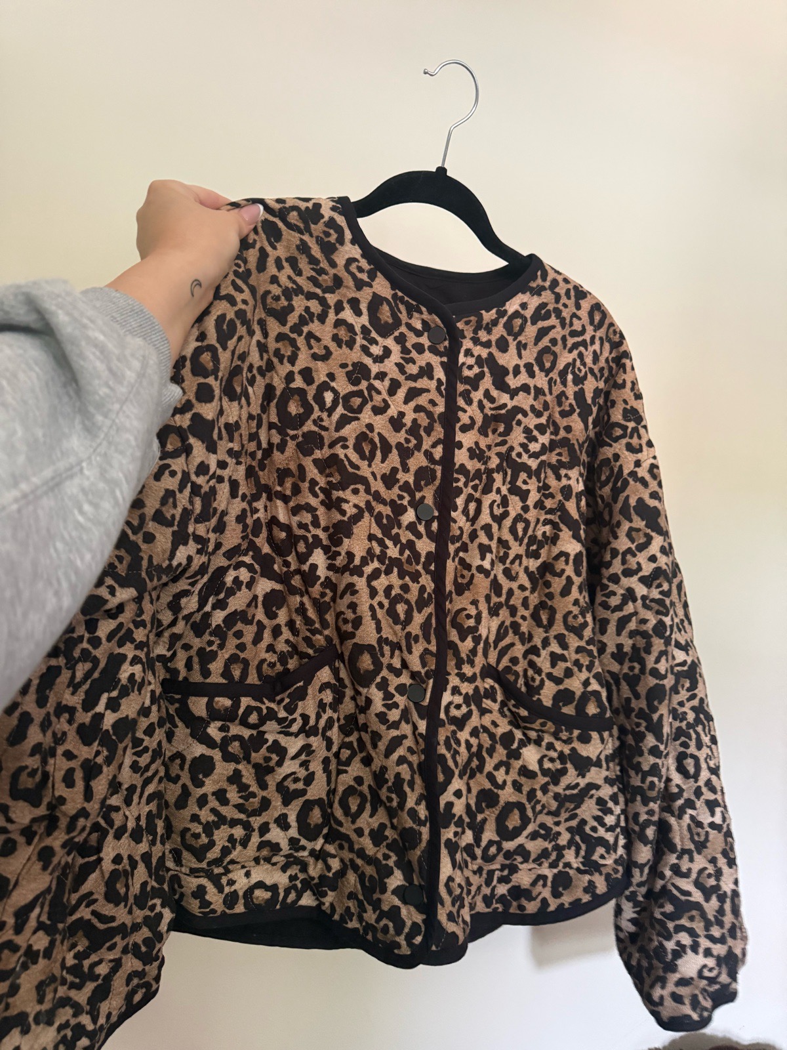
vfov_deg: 71.6
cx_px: 394
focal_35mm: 24
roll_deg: -6.1
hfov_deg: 56.8
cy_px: 525
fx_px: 728
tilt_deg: +9.5
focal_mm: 6.76
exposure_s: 1/40
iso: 1000
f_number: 1.78
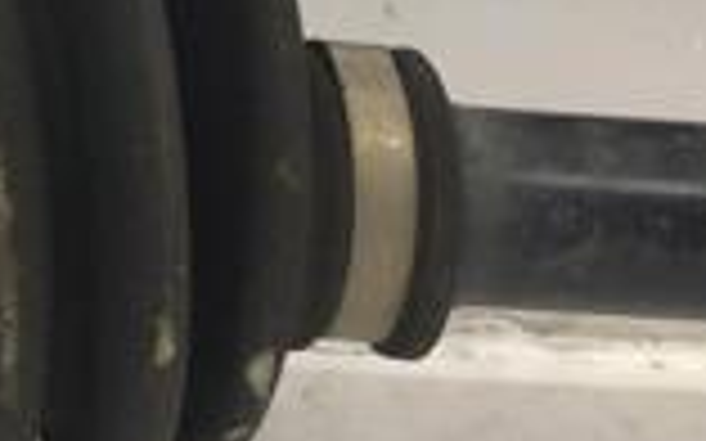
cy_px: -454
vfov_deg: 9.7
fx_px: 2404
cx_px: -378
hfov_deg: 15.3
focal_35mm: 125
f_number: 2.2
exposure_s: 1/50
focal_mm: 4.15
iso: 32
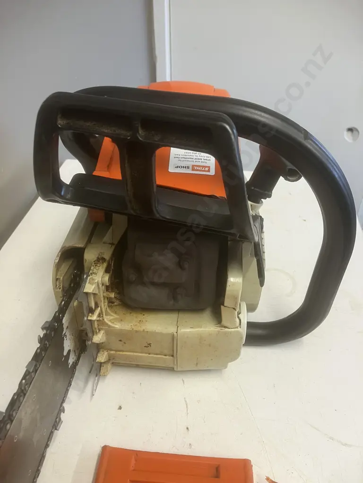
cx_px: 182
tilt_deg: -37.5
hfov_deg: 49.7
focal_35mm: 28
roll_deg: -0.2
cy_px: 242
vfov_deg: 63.4
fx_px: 391
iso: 80
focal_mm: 3.99
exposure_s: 1/50
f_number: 1.8
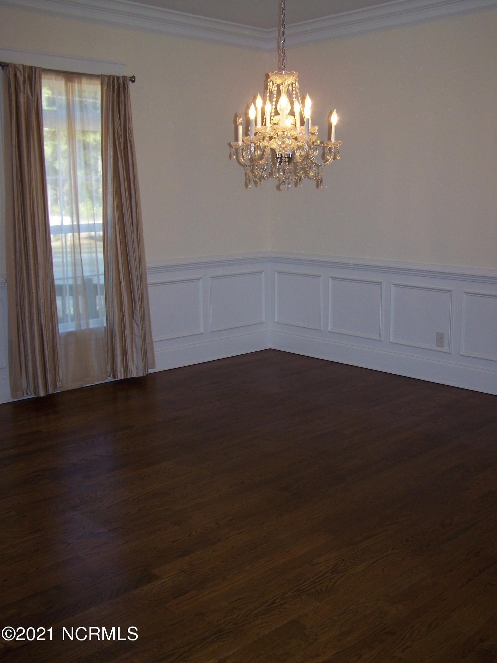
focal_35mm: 38
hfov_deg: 37.7
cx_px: 248
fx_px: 727
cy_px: 332
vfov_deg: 49.0
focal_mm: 6.3
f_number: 2.8
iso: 80
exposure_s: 1/60
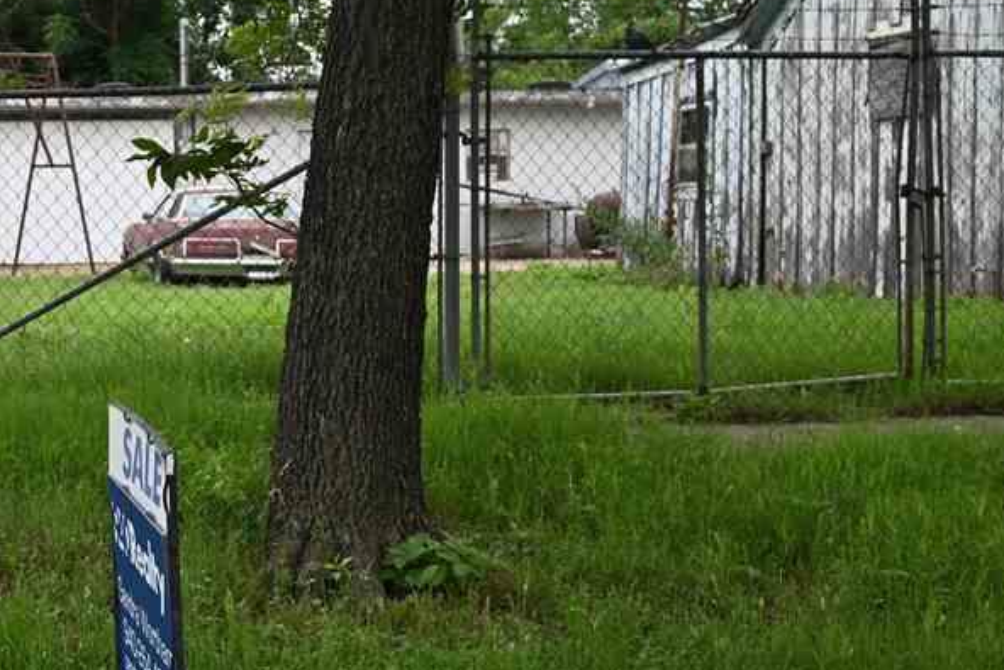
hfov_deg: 28.0
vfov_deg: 20.3
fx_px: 1869
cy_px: 371
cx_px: -29
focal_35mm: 67
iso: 125
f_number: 5.6
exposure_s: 1/250
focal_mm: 31
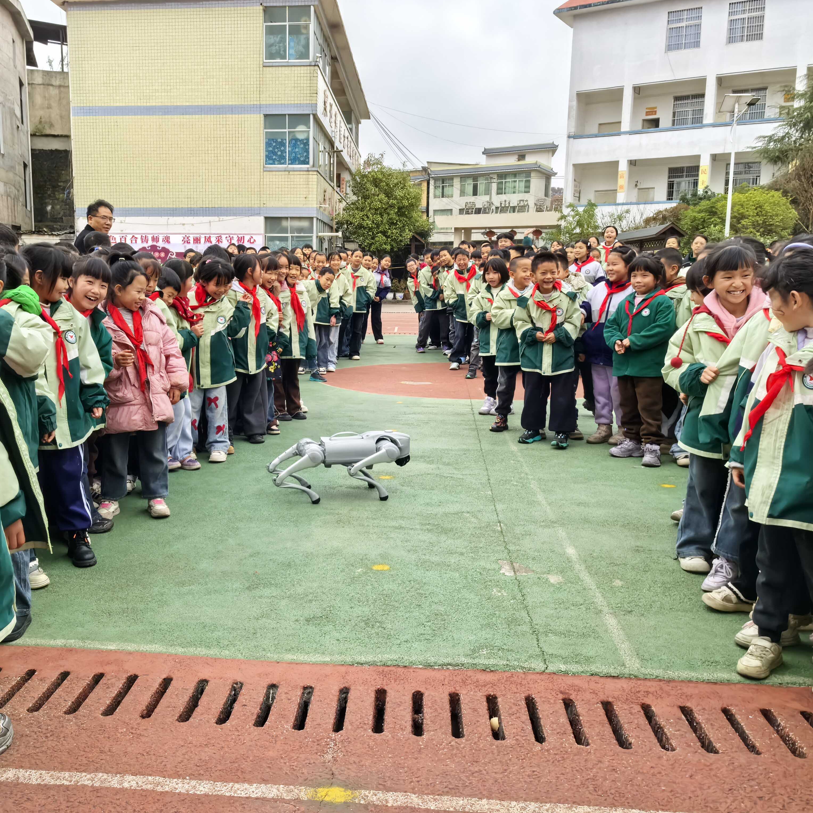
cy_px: 405
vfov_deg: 51.1
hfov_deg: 50.7
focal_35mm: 32
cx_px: 319
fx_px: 850
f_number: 4
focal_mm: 5.75
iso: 400
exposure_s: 1/500
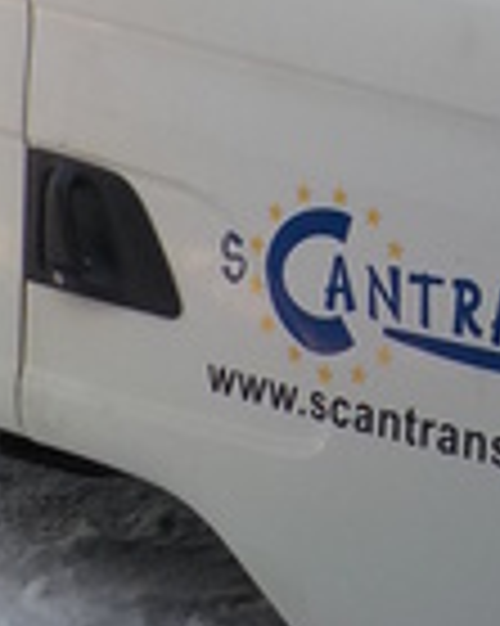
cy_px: -86
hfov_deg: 15.0
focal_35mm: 101
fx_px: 1870
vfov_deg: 18.2
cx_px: 473
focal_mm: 4.1
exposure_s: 1/400
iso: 125
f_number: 3.3
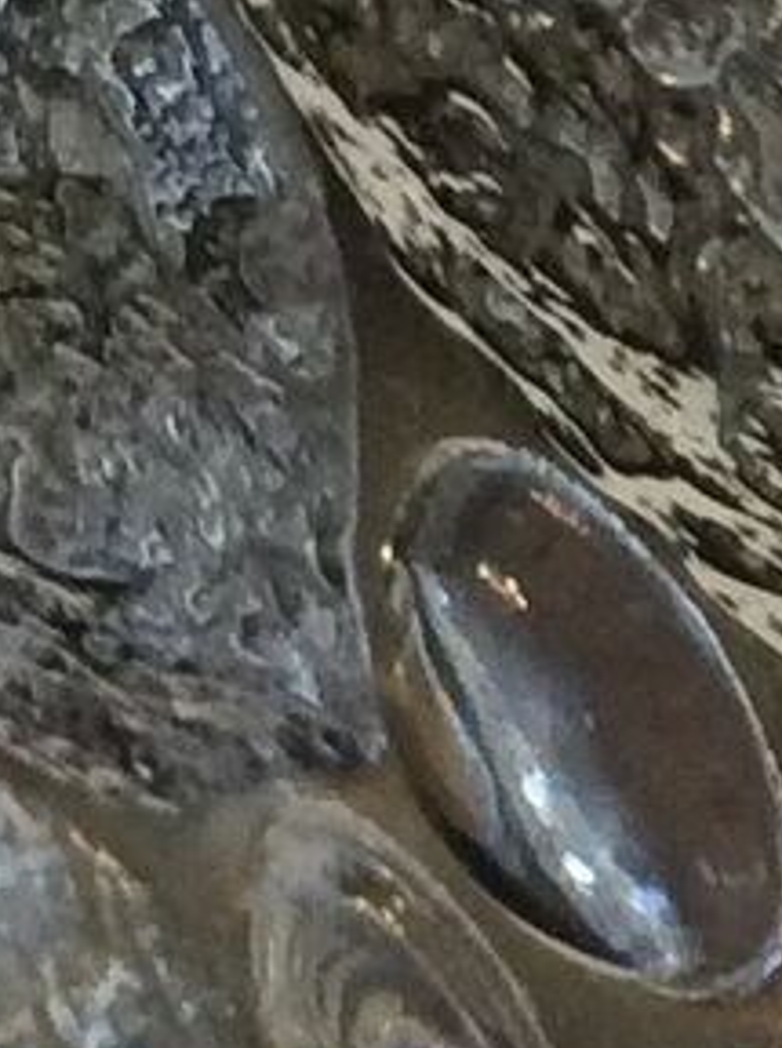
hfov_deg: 6.5
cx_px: 1531
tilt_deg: -38.8
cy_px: 953
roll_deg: +1.6
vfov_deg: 8.9
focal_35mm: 222
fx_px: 6707
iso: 125
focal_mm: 3.3
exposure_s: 1/25
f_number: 2.4
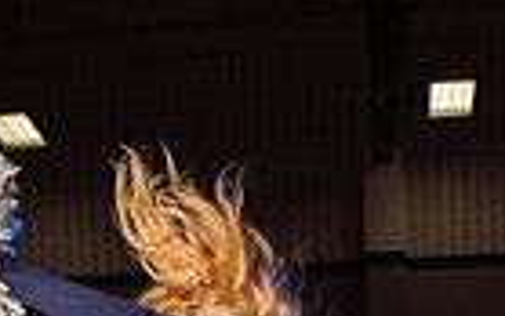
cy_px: 755
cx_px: 323
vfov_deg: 11.1
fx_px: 1363
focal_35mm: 99
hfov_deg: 20.9
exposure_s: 1/250
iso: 100
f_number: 5.6
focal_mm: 30
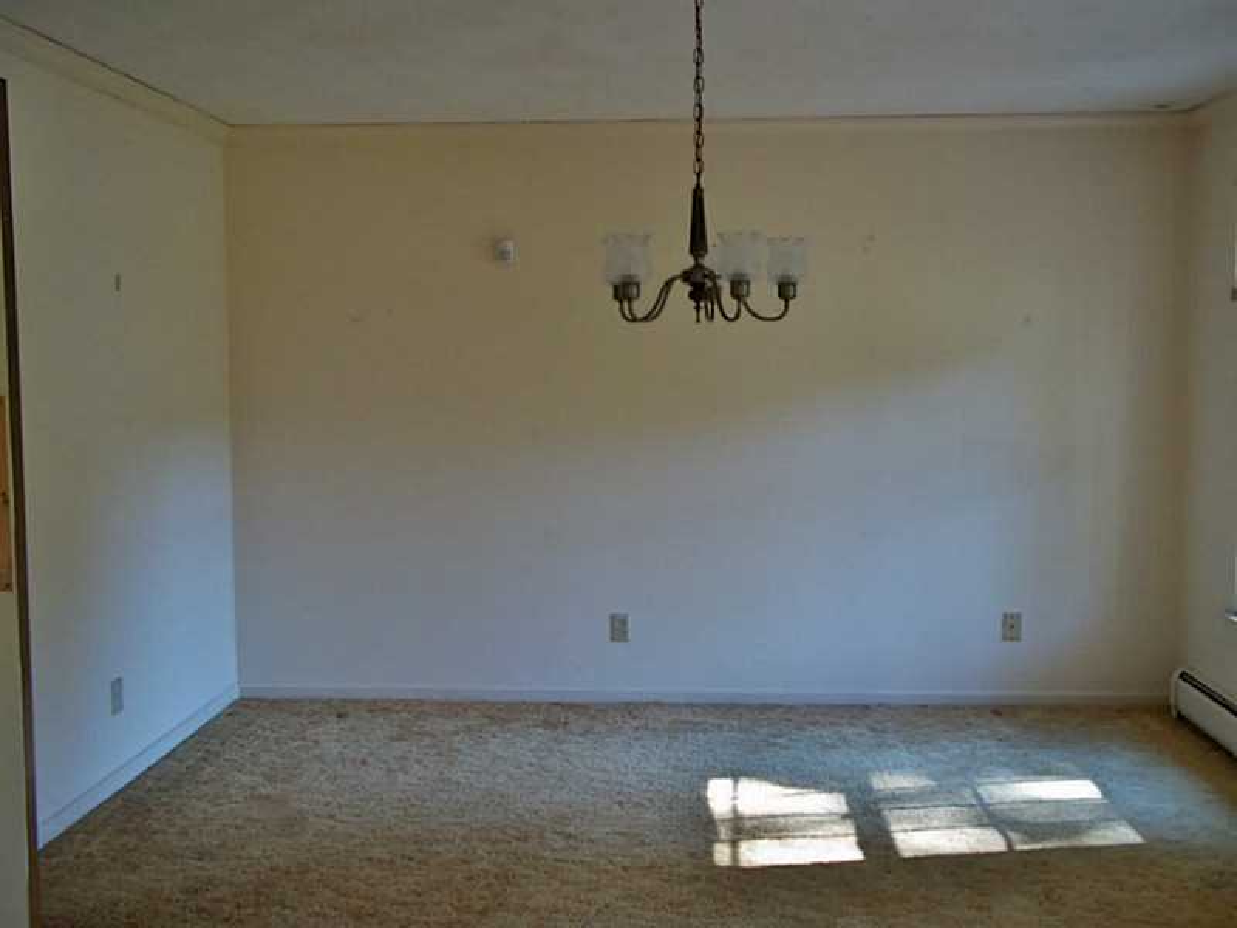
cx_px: 618
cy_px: 464
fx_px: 1286
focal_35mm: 36
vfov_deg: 39.7
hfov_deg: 51.4
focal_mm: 6.5
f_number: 3.1
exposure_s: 1/50
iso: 80
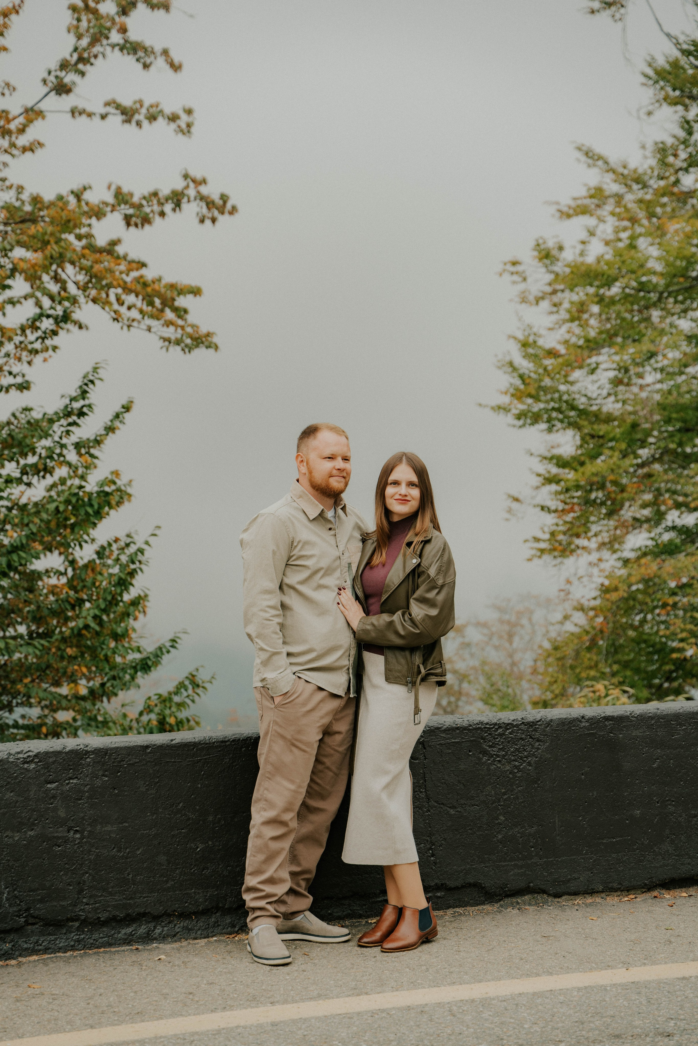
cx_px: 349
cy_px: 523
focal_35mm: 75
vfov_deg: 27.0
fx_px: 2180
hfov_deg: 18.2
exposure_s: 1/160
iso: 250
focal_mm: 75
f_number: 4.5
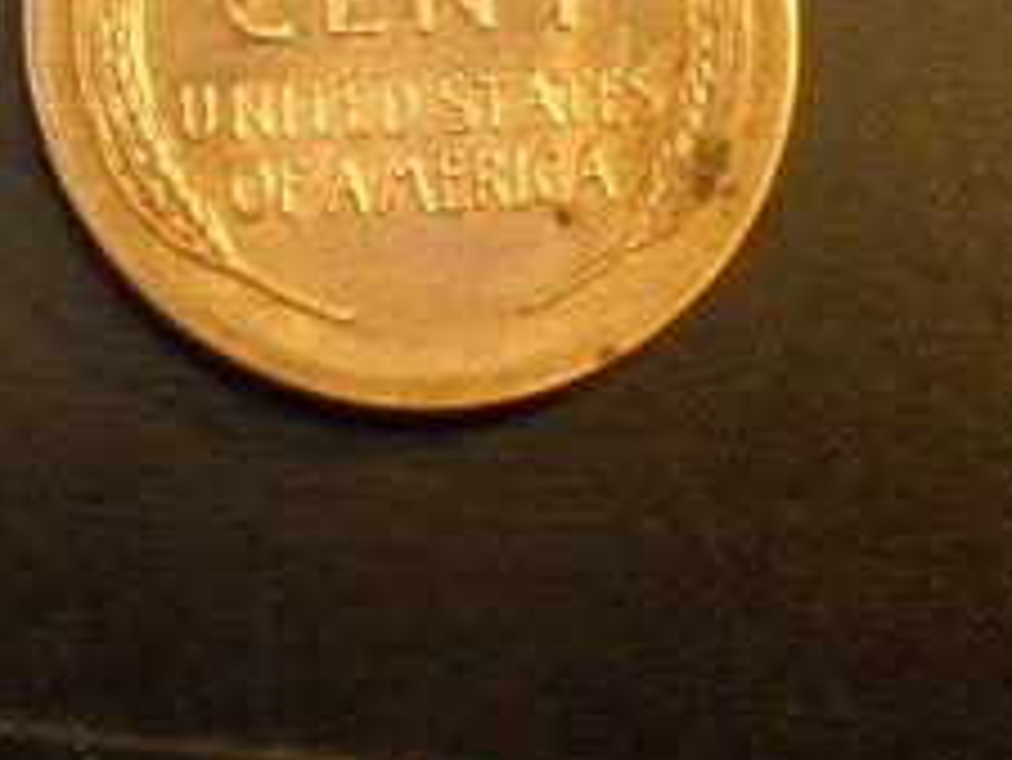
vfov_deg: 14.8
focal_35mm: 96
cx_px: 337
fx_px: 2808
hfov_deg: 20.4
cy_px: -180
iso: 400
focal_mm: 6.3
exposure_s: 1/4
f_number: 3.5
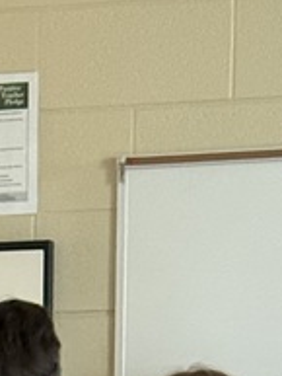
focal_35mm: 255
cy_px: 994
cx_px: -218
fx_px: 2767
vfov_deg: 7.2
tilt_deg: -8.5
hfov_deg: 5.7
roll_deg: +0.7
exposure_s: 1/48
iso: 250
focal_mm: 6.76
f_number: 1.78
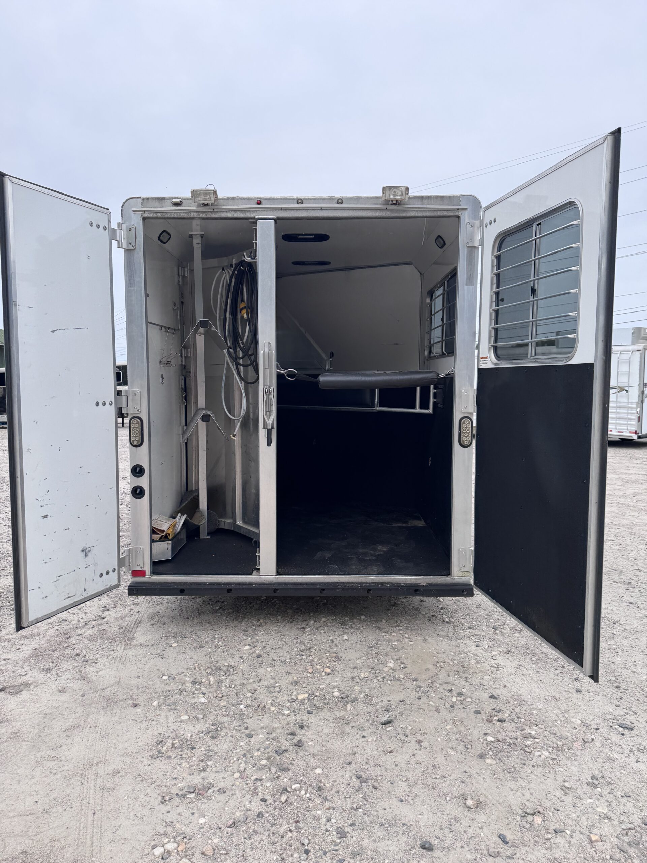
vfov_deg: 71.6
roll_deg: +1.7
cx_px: 324
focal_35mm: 24
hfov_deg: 56.8
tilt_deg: -2.7
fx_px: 598
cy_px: 432
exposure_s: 1/1818
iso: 80
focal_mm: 6.76
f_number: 1.78
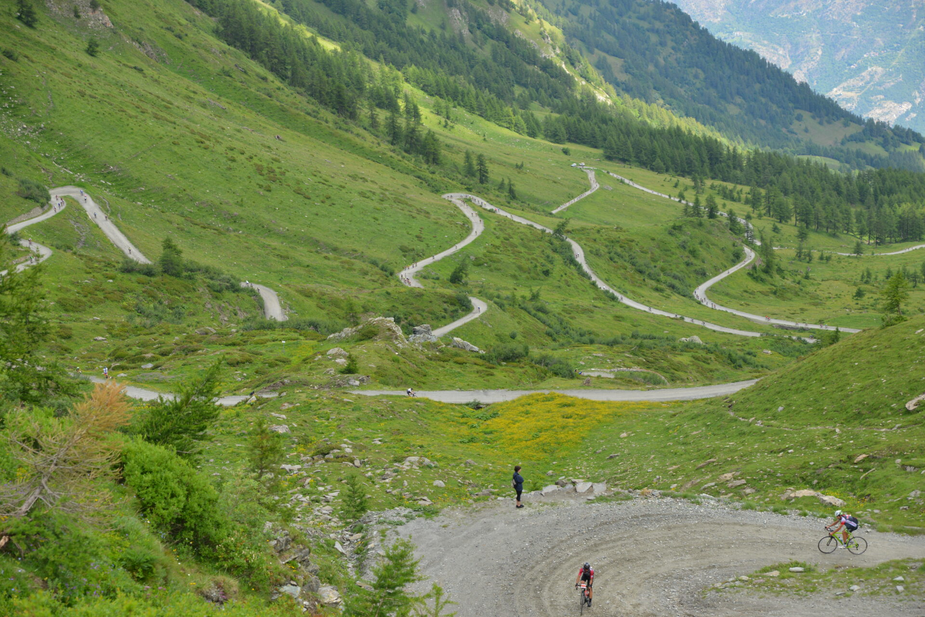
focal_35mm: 70
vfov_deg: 19.5
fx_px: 1799
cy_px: 308
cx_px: 462
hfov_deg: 28.8
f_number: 5
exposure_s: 1/800
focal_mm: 70
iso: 400
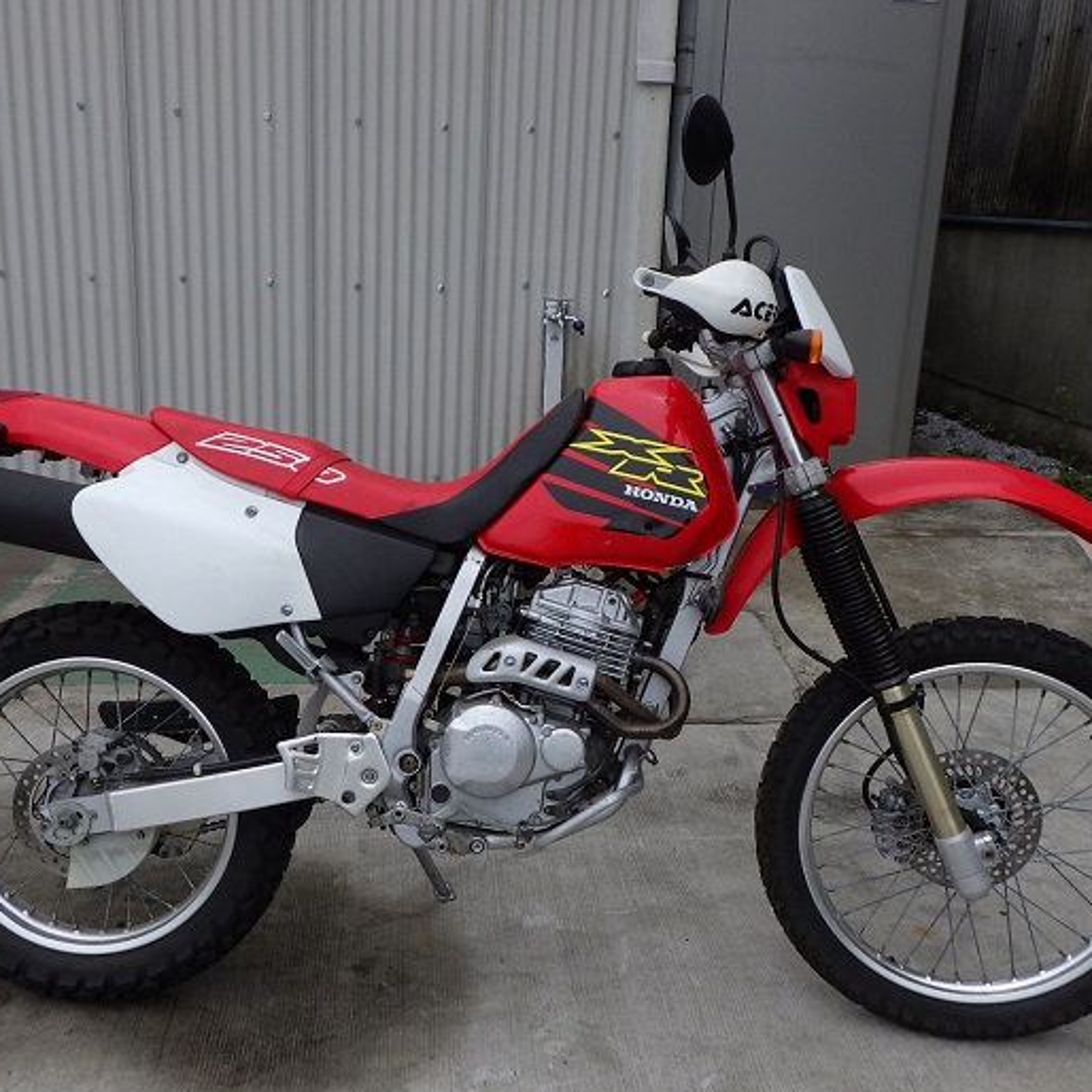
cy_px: 560
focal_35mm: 34
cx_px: 554
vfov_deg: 48.4
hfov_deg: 48.4
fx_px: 1213
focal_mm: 5
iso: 125
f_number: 4.2
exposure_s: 1/200
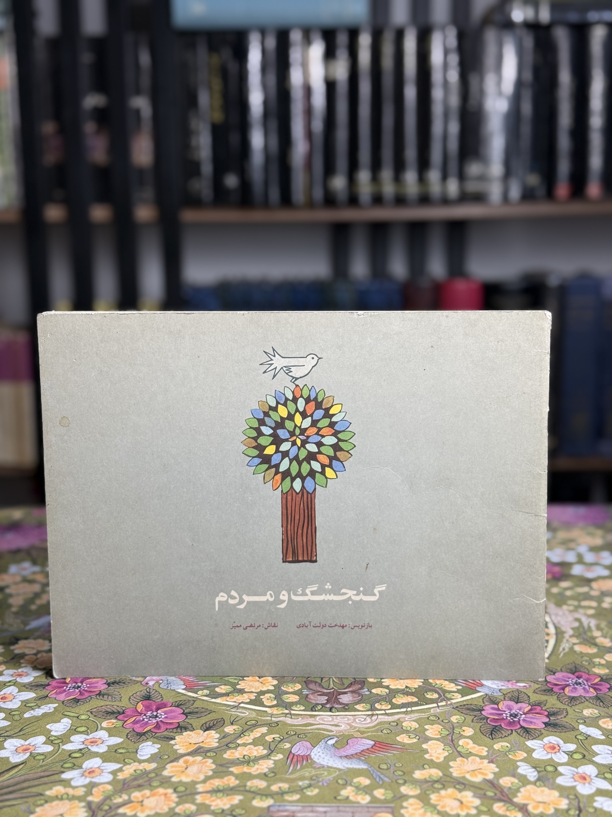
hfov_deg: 30.3
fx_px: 1131
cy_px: 408
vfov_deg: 39.7
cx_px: 306
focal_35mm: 48
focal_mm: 6.76
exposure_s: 1/100
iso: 64
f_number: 1.78
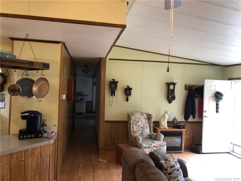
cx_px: 120
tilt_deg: +0.0
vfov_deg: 49.7
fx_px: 195
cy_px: 90
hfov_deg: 63.4
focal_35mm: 28
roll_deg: -1.8
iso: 50
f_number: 1.8
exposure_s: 1/15
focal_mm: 3.99
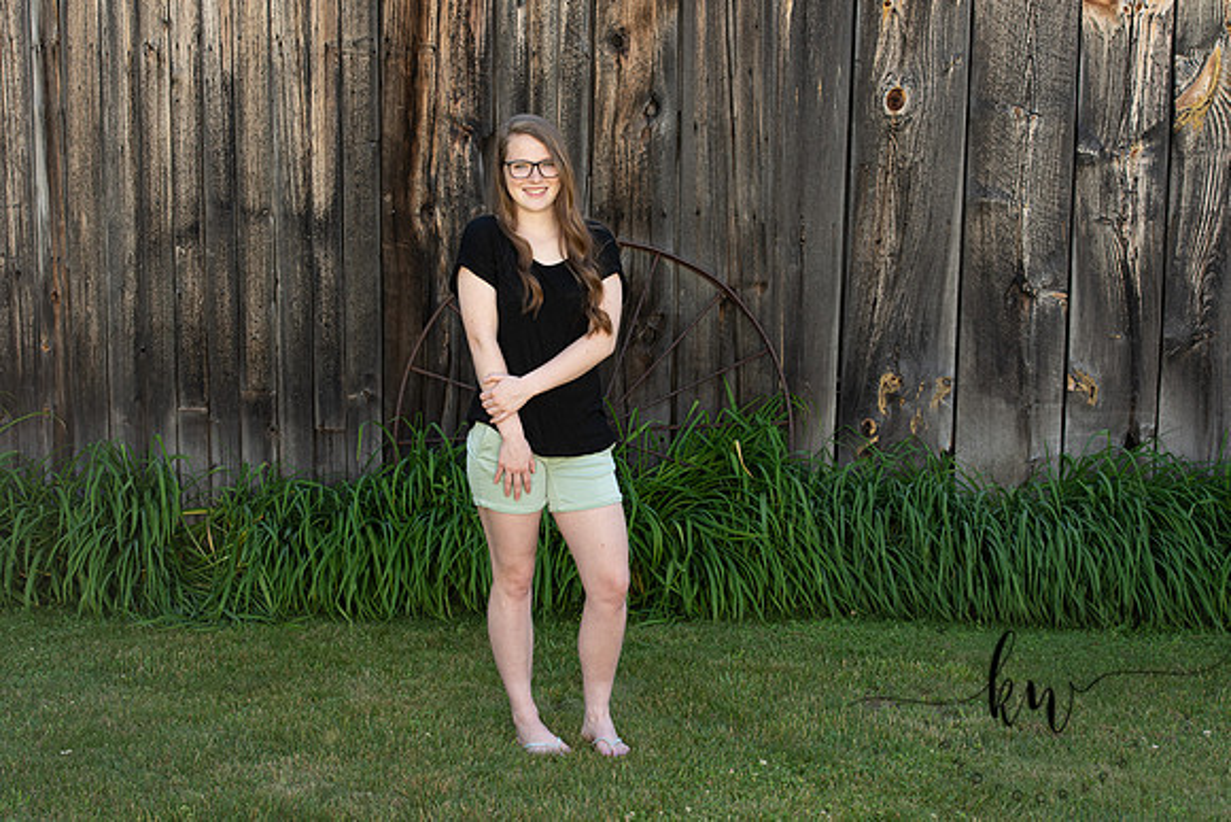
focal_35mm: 70
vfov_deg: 19.5
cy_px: 411
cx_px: 616
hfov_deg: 28.8
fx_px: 2394
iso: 400
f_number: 5.6
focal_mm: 70
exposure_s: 1/200
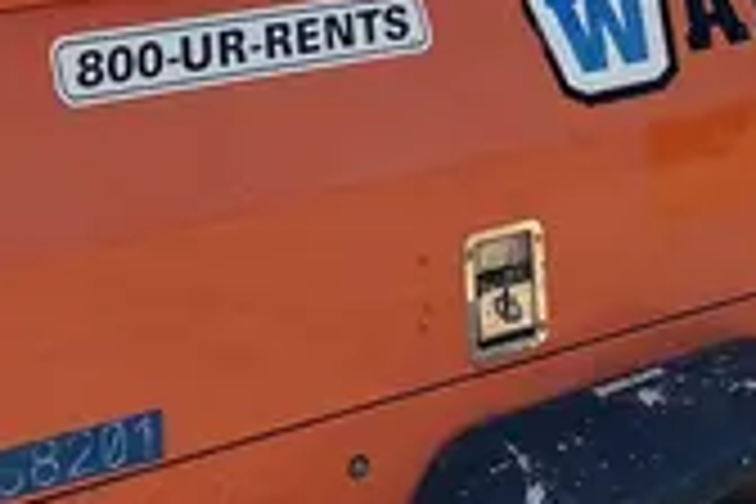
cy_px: -169
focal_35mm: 118
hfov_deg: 17.3
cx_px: 284
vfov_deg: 11.3
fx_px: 2478
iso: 64
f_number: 1.6
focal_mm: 5.96
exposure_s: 1/2283
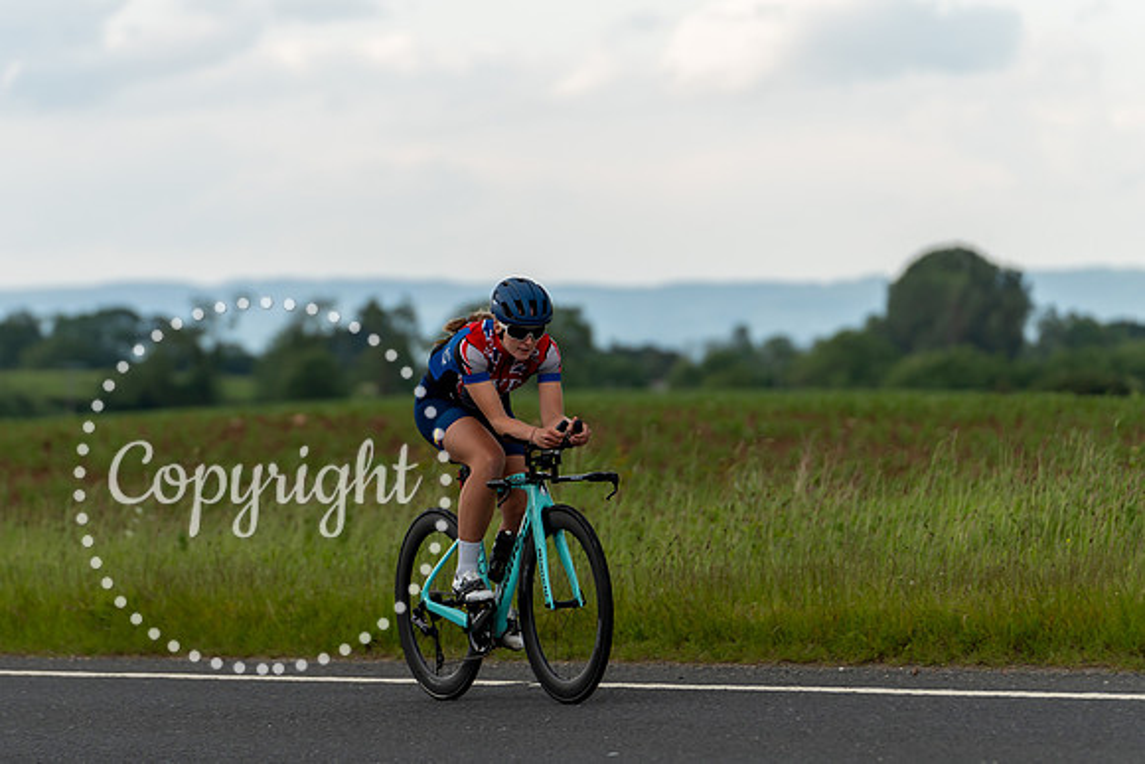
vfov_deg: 5.9
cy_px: 381
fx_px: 7405
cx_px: 495
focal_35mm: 233
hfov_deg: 8.8
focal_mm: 156
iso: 250
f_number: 3.2
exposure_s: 1/500
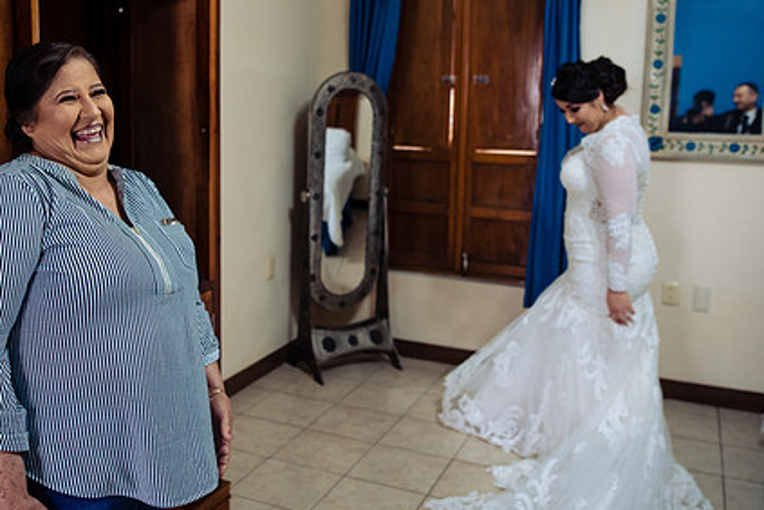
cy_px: 201
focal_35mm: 36
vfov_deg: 36.7
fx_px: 764
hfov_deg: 52.6
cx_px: 293
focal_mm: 24
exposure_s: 1/100
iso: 1250
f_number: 2.5
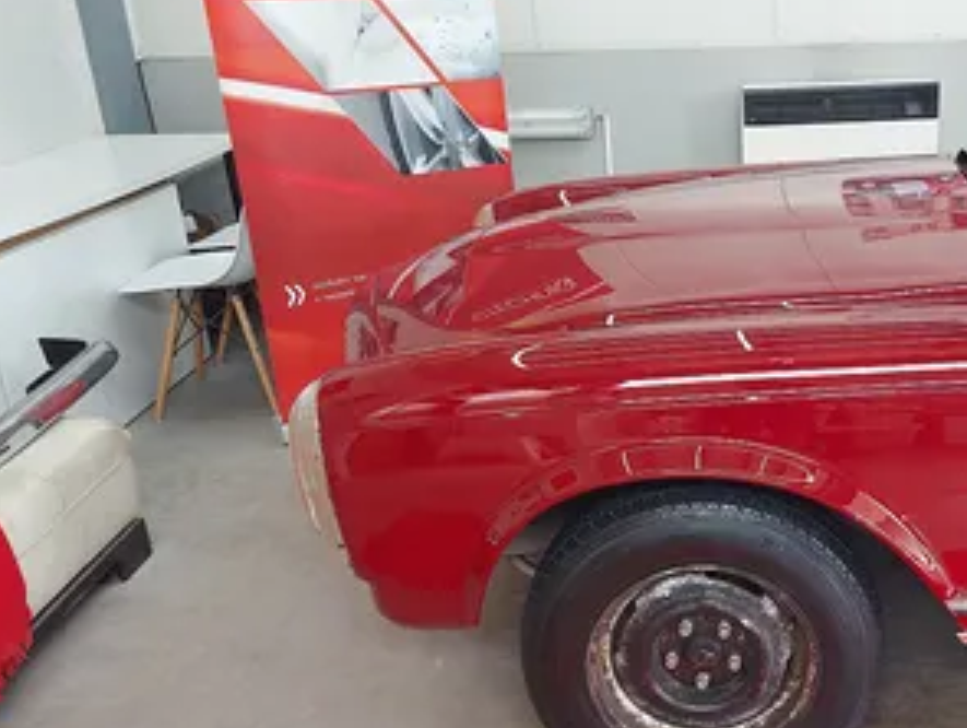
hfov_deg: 45.8
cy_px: 394
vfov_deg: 36.9
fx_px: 1091
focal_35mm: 39
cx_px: 747
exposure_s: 1/50
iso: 64
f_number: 1.8
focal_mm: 5.23
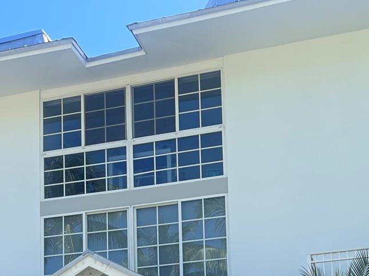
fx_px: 693
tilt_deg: +7.3
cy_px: 336
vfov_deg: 21.0
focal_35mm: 65
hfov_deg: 29.8
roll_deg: +0.9
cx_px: 164
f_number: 1.5
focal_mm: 5.7
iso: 50
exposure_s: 1/1019
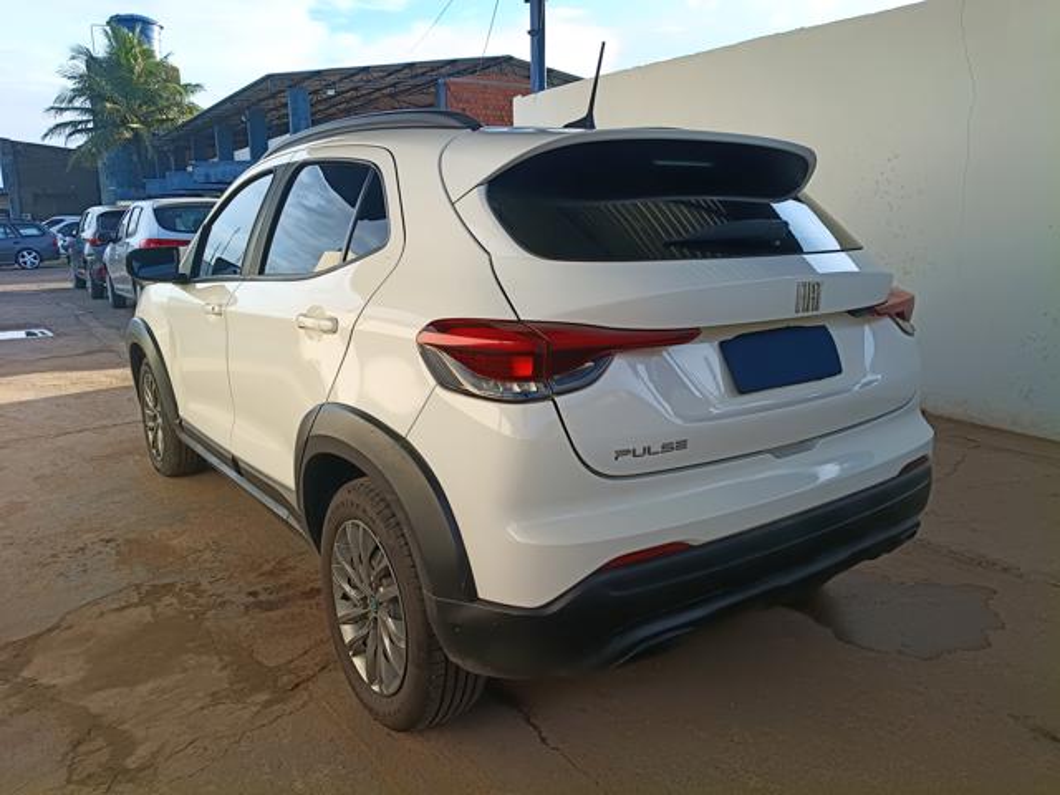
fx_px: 796
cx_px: 530
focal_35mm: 26
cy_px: 398
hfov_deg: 67.3
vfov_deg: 53.1
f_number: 1.8
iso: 150
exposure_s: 1/351
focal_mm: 4.81
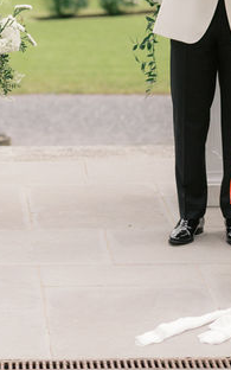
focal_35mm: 175
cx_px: -38
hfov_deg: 7.4
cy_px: 70
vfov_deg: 11.9
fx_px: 1763
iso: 100
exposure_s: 1/4000
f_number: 1.8
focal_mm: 50
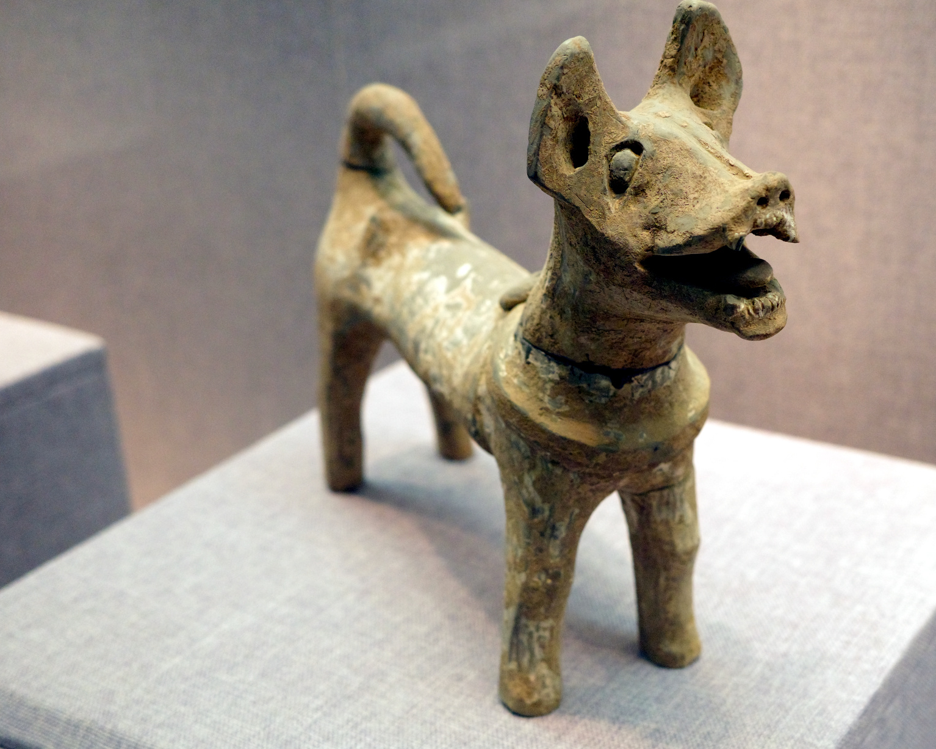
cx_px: 572
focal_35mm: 47
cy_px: 375
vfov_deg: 32.1
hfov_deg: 39.3
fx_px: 1302
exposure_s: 1/40
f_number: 2.8
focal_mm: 26
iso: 2500
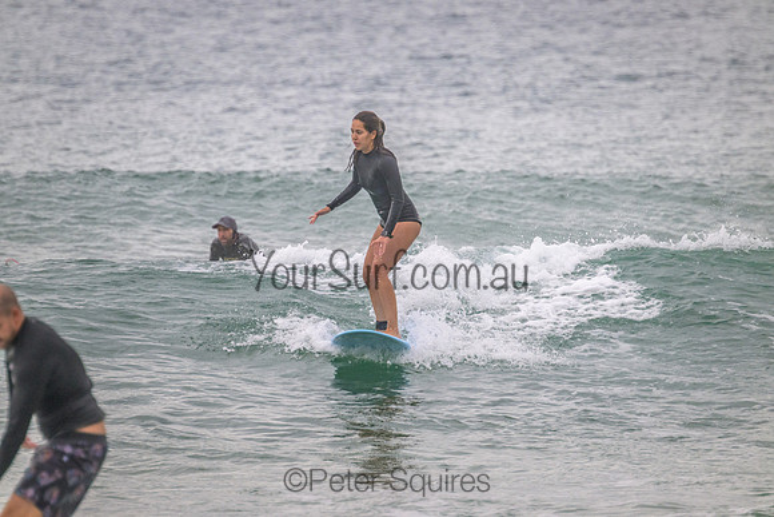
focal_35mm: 800
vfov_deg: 1.7
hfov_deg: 2.6
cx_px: 387
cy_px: 258
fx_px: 17203
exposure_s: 1/2000
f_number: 11
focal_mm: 800
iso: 1600
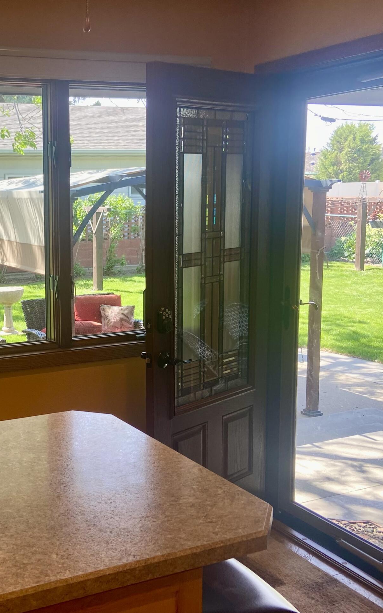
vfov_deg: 46.2
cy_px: 300
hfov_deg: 28.6
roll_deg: +0.9
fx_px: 718
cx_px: 33
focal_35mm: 43
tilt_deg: -9.7
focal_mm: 4.25
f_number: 1.8
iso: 32
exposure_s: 1/167
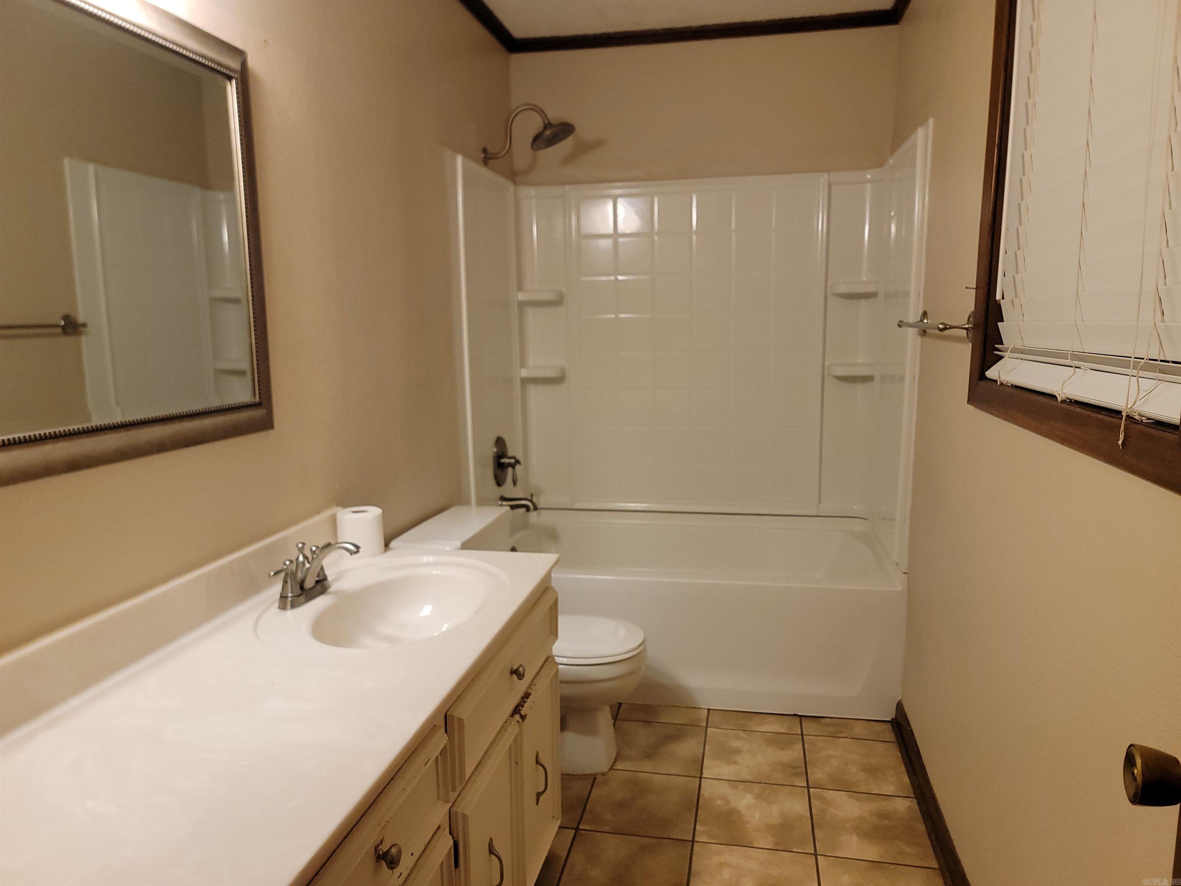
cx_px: 590
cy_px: 443
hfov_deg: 71.6
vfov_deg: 56.8
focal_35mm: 24
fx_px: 819
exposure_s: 1/60
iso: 200
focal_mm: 6.7
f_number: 1.8
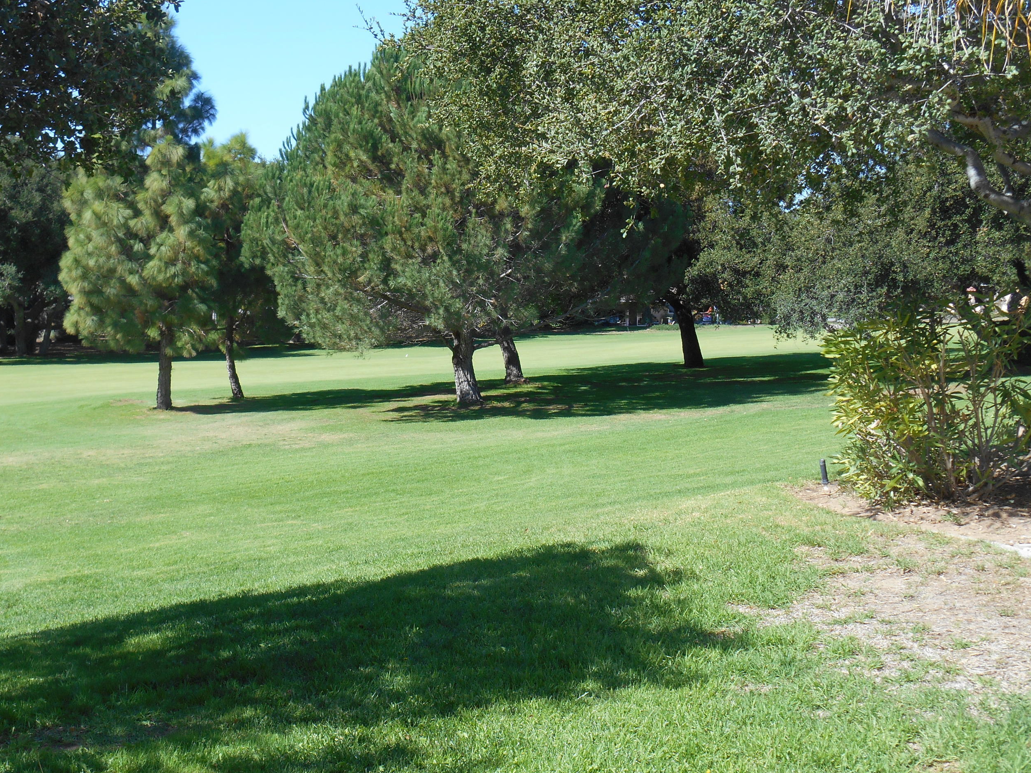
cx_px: 456
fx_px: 1460
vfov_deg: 29.7
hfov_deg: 38.9
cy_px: 425
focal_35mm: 49
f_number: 3.9
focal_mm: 7.2
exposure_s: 1/320
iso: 80
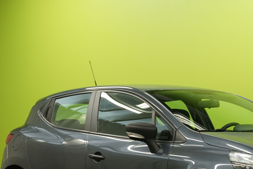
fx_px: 864
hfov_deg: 16.5
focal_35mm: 123
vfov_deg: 11.1
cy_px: 148
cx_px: 199
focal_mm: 67
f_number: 7.1
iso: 1250
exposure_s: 1/25
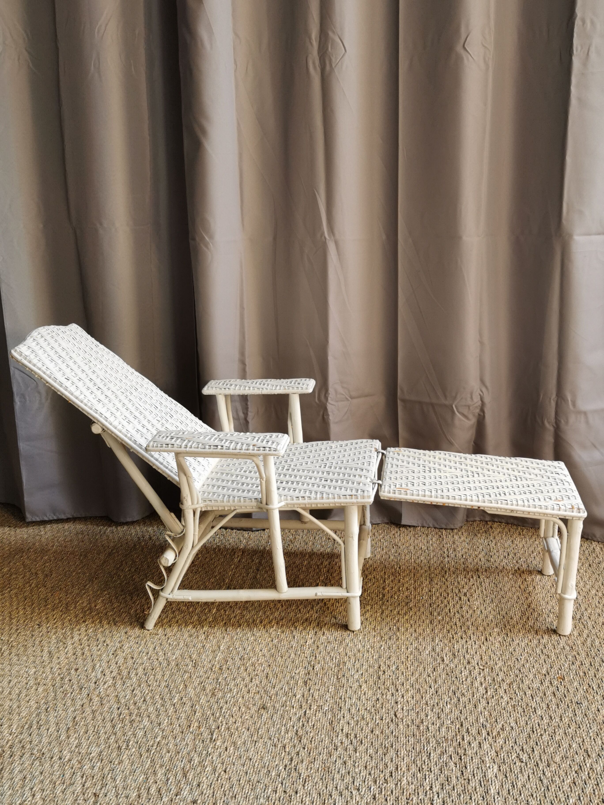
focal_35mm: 35
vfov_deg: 52.6
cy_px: 402
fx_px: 814
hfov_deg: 40.7
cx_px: 302
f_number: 1.8
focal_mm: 5.58
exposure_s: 1/157
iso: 50
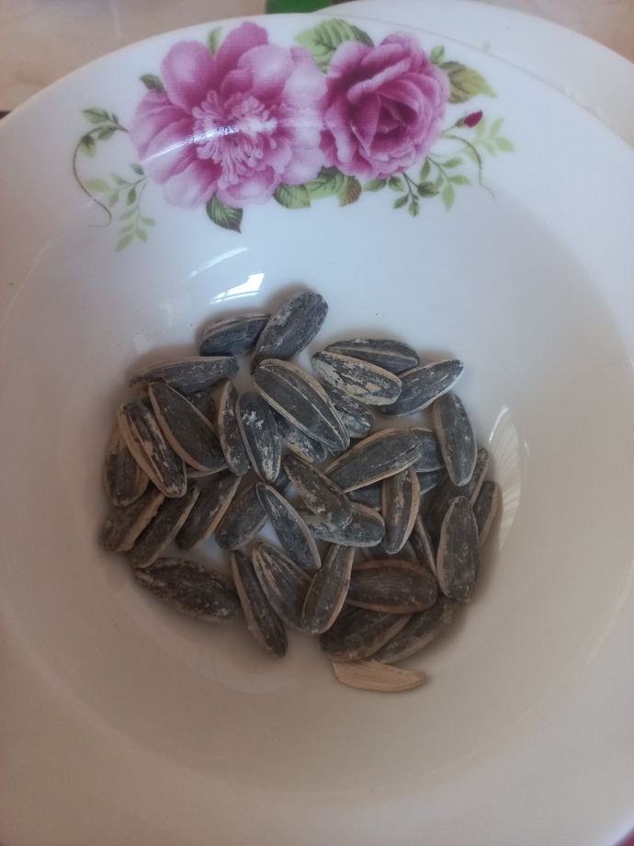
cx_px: 317
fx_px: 611
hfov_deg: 54.9
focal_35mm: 25
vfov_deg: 69.4
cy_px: 423
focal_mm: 4.6
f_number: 1.8
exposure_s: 1/25
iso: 320
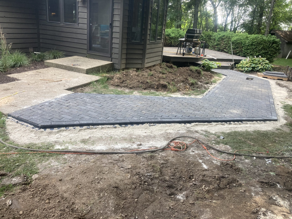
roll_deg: -4.8
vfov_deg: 49.7
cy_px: 110
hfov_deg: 63.4
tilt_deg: -20.2
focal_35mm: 28
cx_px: 146
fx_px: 236
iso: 40
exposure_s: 1/121
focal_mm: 3.99
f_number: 1.8
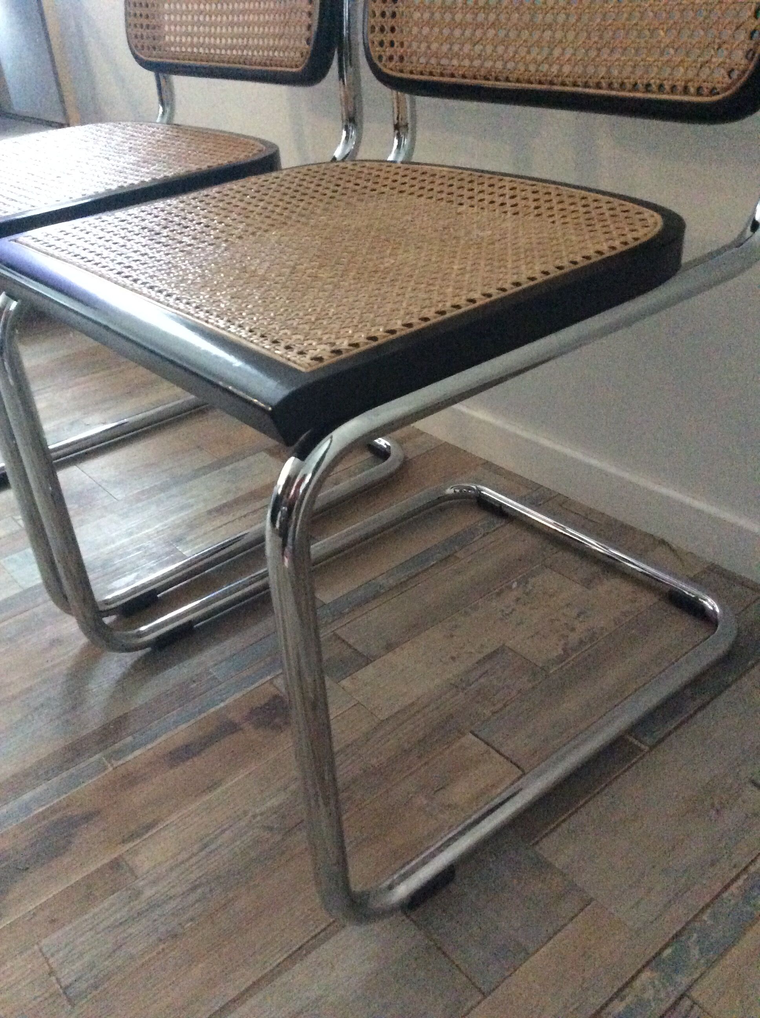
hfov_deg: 44.1
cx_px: 380
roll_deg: +5.9
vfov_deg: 56.9
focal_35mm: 32
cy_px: 509
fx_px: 939
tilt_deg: -31.4
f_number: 2.4
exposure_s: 1/17
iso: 500
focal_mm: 3.3
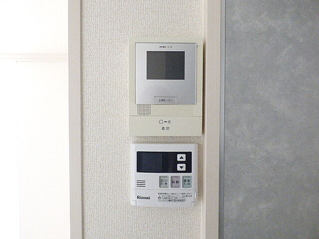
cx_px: 160
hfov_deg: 81.7
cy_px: 120
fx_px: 184
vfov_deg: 66.0
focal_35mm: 20
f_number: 2.8
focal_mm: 3.58
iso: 800
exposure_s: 1/25
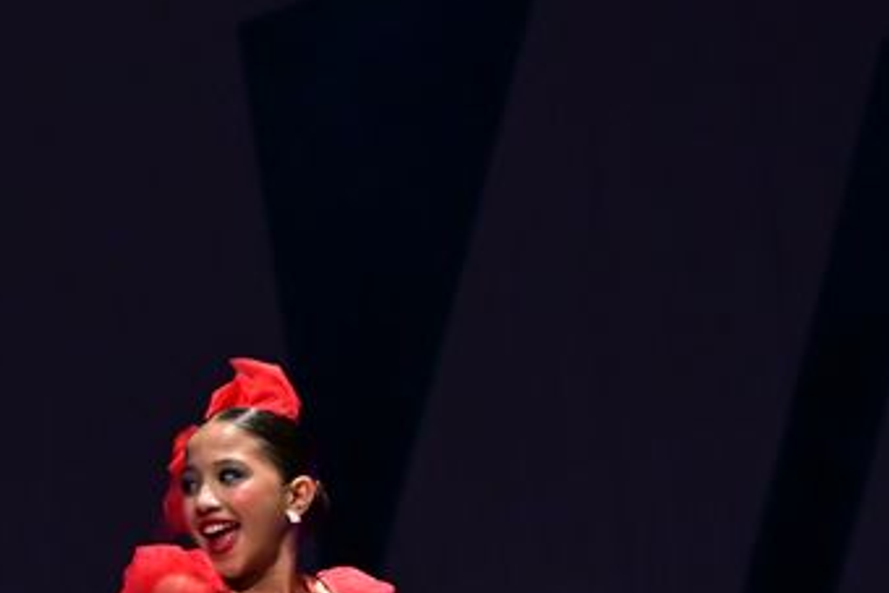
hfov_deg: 6.5
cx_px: -311
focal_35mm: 313
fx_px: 7732
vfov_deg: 4.4
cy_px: 662
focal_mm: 104
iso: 5000
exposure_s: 1/800
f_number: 4
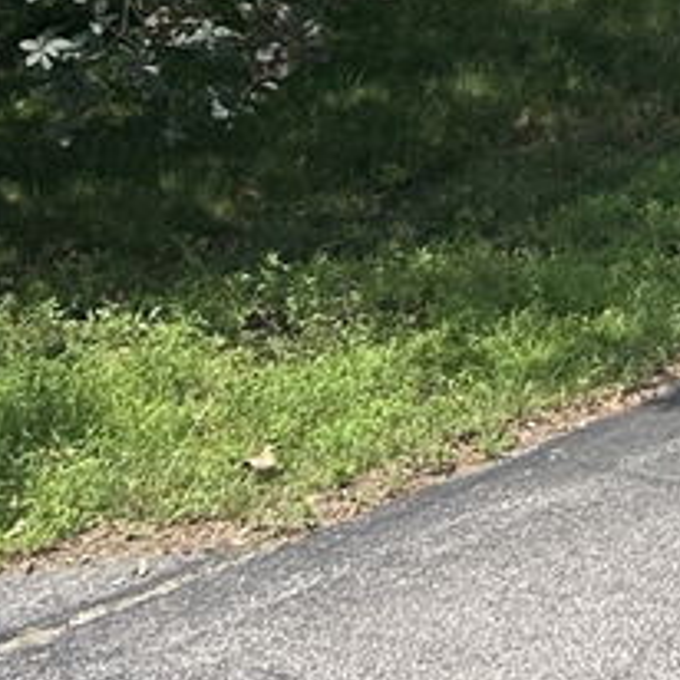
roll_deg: -0.3
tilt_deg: +1.8
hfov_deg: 13.8
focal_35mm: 114
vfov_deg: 13.9
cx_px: 1185
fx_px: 2534
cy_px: -465
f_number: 1.5
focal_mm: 5.7
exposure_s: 1/2632
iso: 50
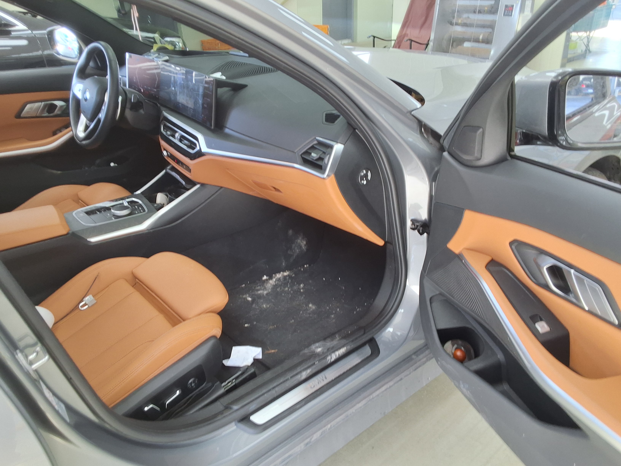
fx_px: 502
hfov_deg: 63.4
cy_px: 233
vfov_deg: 49.7
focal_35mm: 28
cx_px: 310
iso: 50
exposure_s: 1/60
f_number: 1.9
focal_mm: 2.91
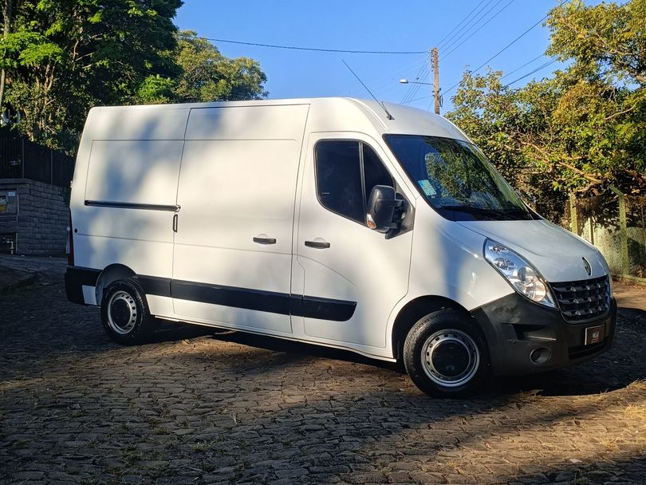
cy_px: 242
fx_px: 485
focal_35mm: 26
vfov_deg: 53.1
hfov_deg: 67.3
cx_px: 323
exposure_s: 1/779
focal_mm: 4.94
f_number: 1.5
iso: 57
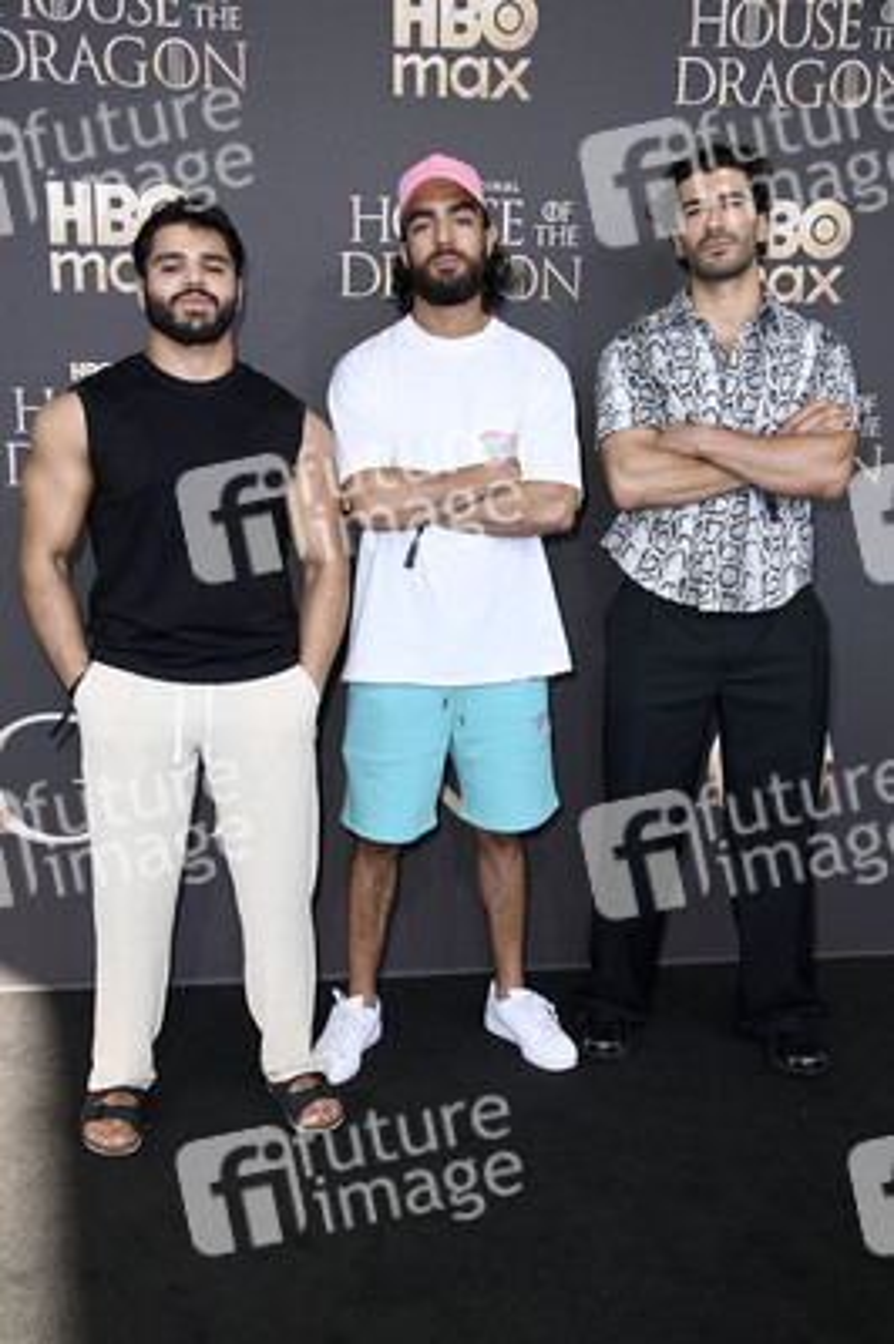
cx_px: 447
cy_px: 672
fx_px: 1343
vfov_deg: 53.2
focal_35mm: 36
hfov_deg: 36.8
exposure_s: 1/250
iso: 400
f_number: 5.6
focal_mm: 36
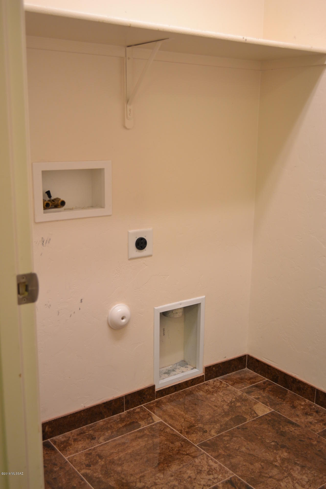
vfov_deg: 53.1
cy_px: 244
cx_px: 163
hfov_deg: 36.9
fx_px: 489
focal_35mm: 36
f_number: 4
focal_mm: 24
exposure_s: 1/15
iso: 400
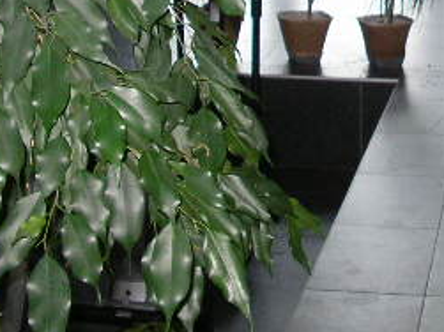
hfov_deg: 19.7
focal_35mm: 97
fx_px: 1244
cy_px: -35
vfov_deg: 14.9
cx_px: 426
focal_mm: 5.8
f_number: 2.9
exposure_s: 1/34.6
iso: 100
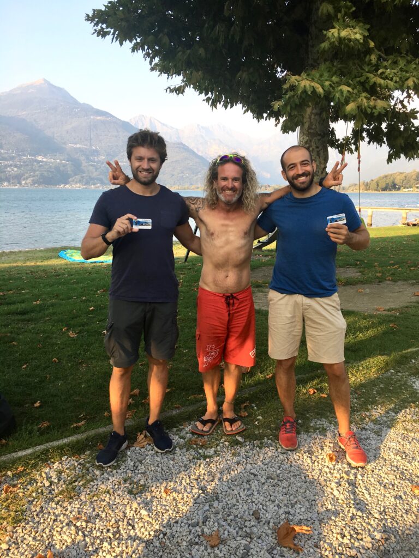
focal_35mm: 29
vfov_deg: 61.7
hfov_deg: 48.2
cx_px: 210
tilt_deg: -10.3
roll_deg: +0.0
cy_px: 279
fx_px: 468
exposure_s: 1/227
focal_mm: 4.15
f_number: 2.2
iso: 25
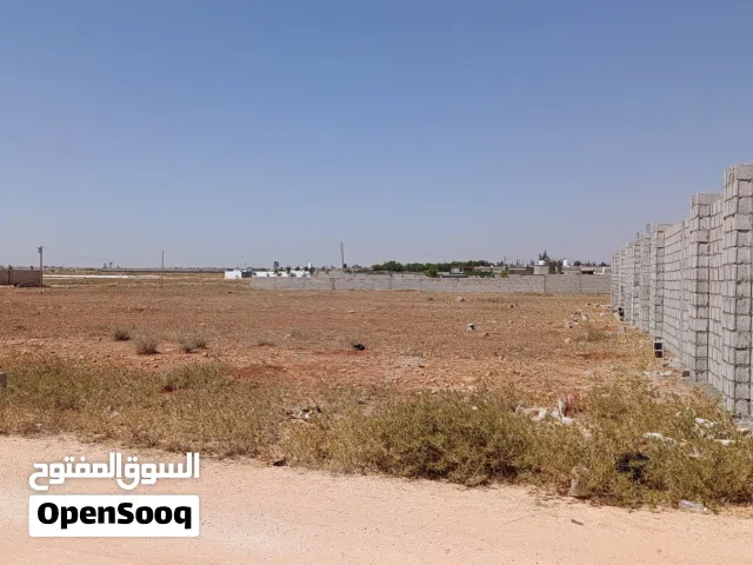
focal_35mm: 35
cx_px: 376
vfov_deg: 40.7
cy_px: 282
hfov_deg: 52.6
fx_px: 761
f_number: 1.65
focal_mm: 6.11
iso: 50
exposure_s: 1/1041
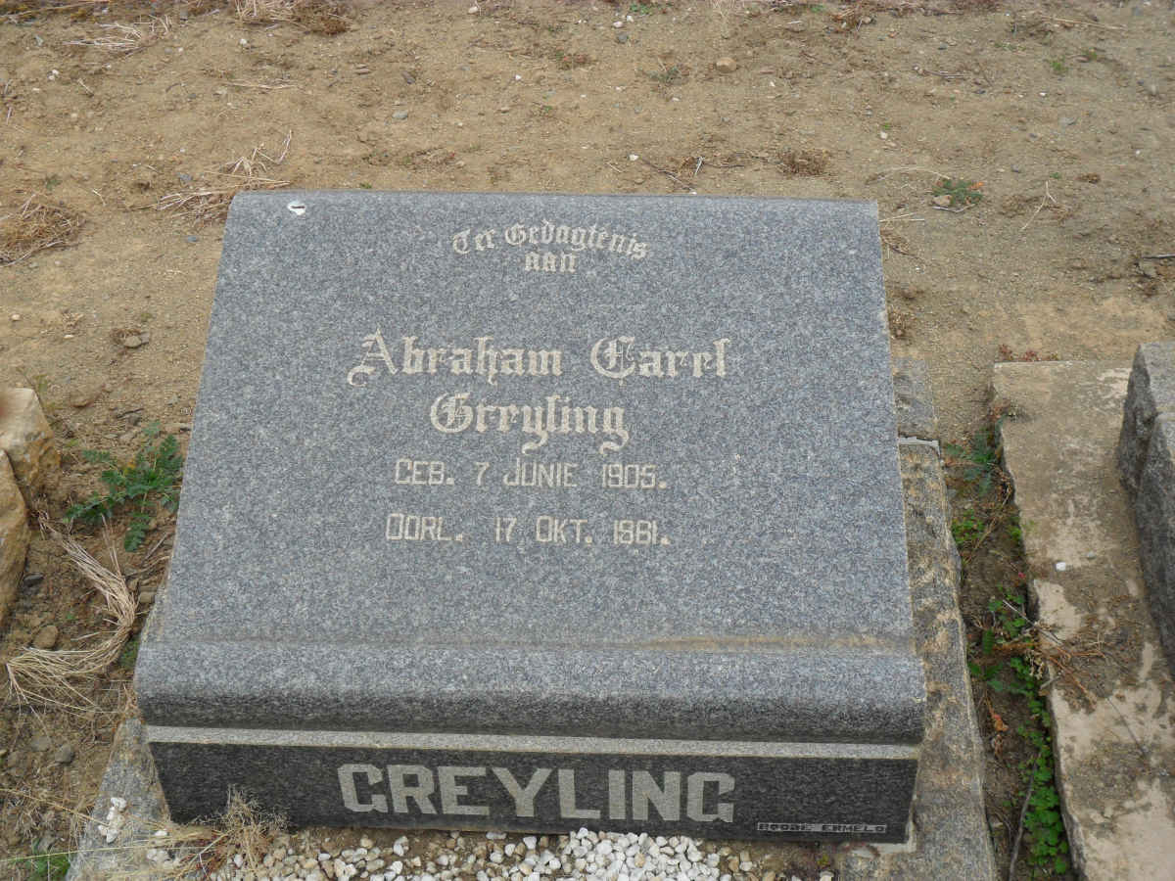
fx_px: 1765
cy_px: 440
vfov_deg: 28.0
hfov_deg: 36.8
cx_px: 588
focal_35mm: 52
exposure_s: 1/250
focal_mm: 9.3
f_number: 5
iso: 100
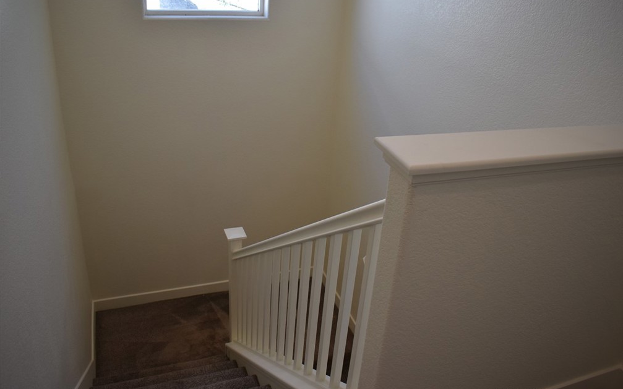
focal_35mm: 28
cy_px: 194
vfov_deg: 44.5
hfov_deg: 66.5
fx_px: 475
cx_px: 316
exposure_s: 1/250
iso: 500
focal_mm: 18
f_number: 3.5
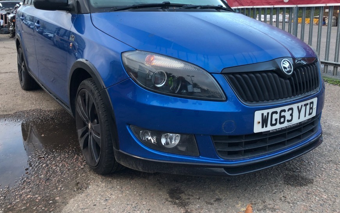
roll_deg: +1.5
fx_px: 315
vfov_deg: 36.9
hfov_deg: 56.7
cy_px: 72
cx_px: 176
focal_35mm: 34
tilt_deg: -10.6
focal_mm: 4
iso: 32
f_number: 1.8
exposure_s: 1/100
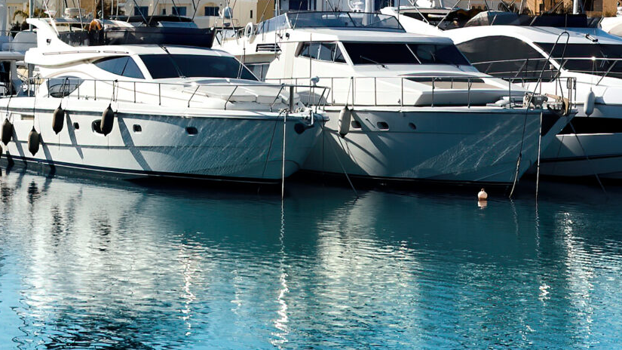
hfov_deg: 18.3
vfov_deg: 10.3
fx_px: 1930
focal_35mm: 117
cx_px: 232
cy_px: 51
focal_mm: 24
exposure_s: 1/640
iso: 100
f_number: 8
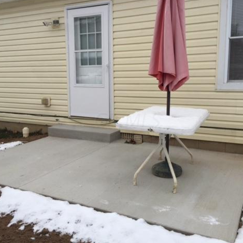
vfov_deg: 47.2
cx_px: 126
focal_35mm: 35
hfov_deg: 47.2
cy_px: 119
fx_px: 278
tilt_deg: -7.2
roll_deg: +0.1
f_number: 2.2
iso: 32
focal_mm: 4.15
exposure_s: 1/989
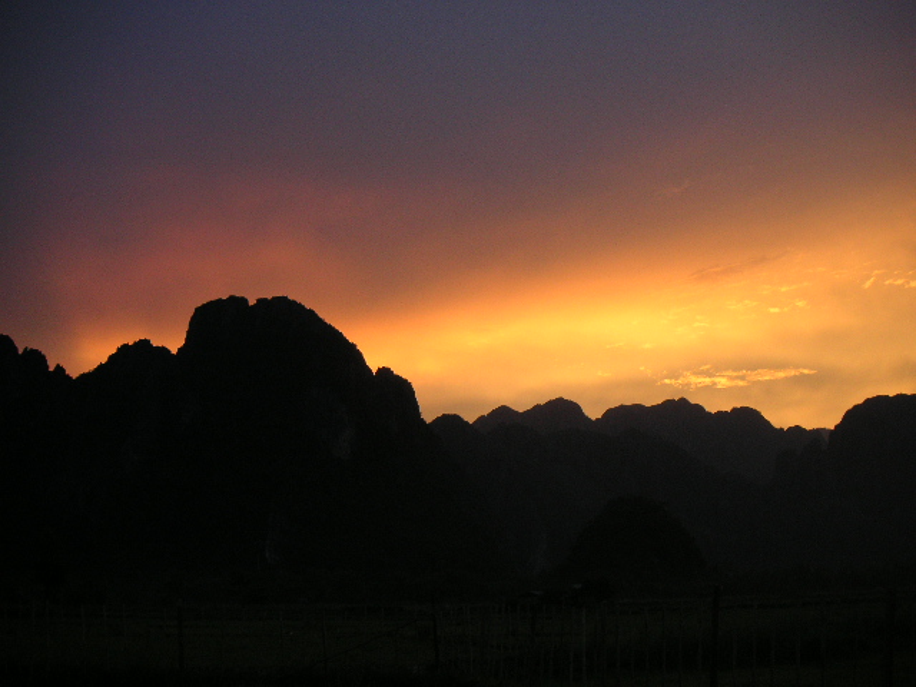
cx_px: 458
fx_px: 979
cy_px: 344
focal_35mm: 37
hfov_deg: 50.1
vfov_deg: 38.7
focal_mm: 6.1
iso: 64
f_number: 2.8
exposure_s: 1/45
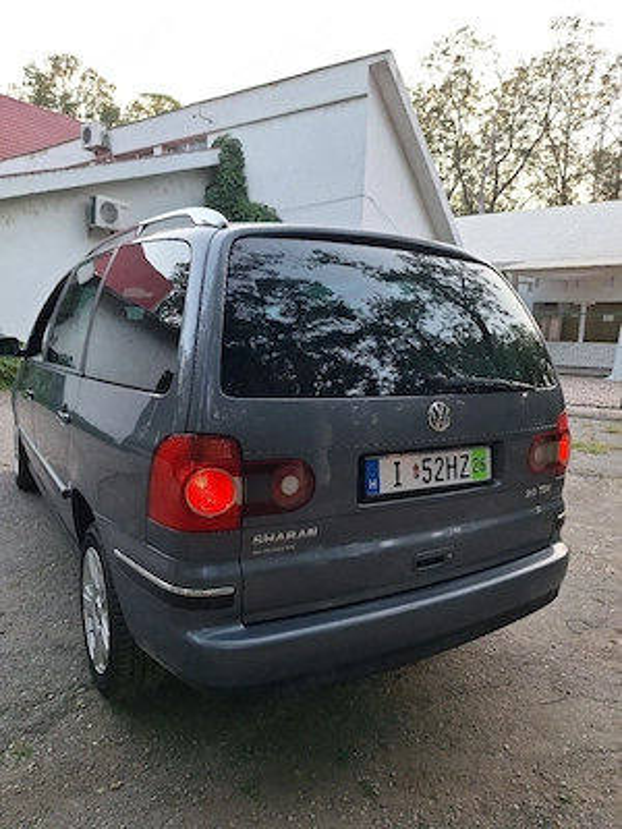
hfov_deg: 58.9
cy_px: 414
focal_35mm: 23
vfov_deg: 73.9
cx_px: 311
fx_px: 551
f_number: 1.8
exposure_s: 1/159
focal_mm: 5.54
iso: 40
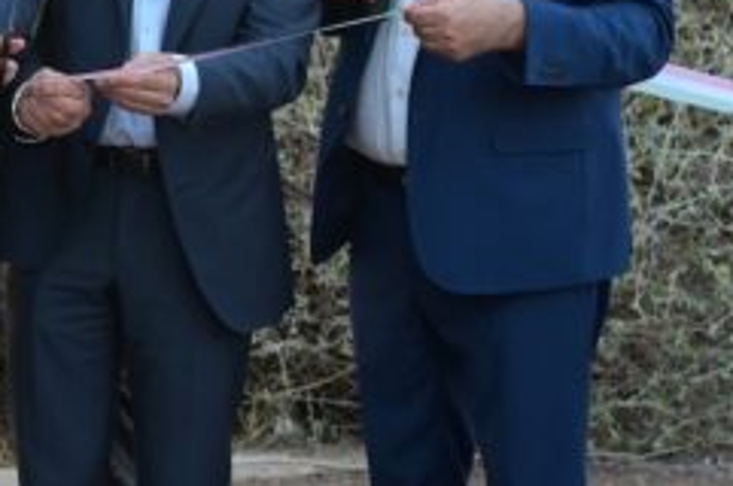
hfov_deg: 16.4
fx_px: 2460
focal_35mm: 121
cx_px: -109
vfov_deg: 11.3
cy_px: 293
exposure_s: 1/125
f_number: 5
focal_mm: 38
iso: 1600
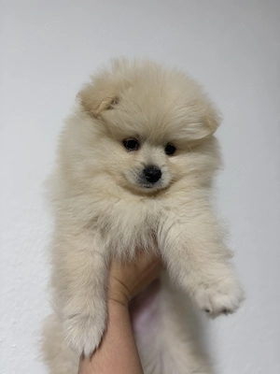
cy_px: 187
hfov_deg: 53.1
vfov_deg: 67.3
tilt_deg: +7.3
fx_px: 280
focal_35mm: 26
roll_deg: -1.1
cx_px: 140
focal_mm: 5.96
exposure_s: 1/50
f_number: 1.6
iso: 160
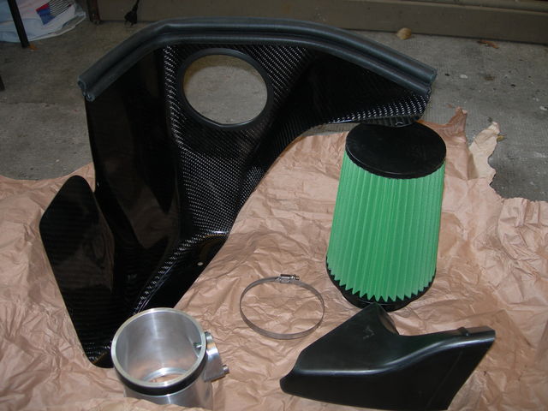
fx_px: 602
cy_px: 206
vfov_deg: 37.7
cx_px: 274
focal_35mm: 38
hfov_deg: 49.0
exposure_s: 1/60.1
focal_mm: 7.8
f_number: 2.8
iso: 50
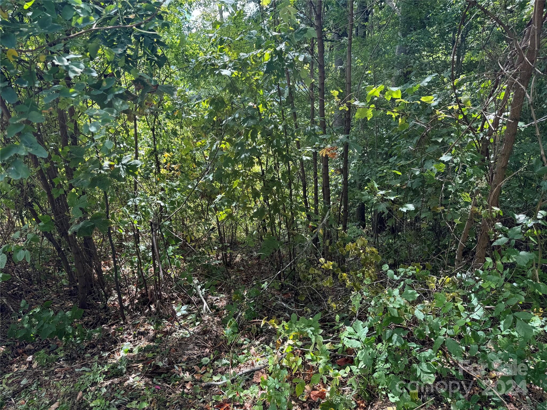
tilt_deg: -16.6
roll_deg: -0.2
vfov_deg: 56.8
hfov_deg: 71.6
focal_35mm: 24
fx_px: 379
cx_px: 274
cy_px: 205
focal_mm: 6.76
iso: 80
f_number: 1.78
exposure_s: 1/390
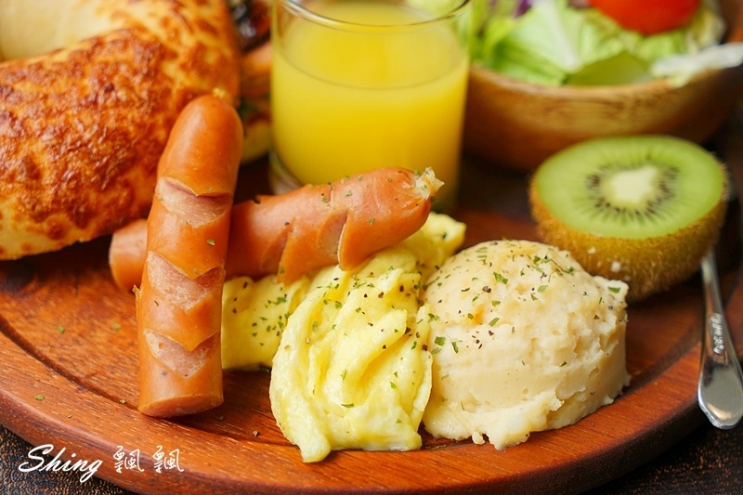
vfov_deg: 20.6
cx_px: 372
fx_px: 1362
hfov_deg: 30.5
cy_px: 248
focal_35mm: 66
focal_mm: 66
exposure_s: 1/80
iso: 125
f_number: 5.6
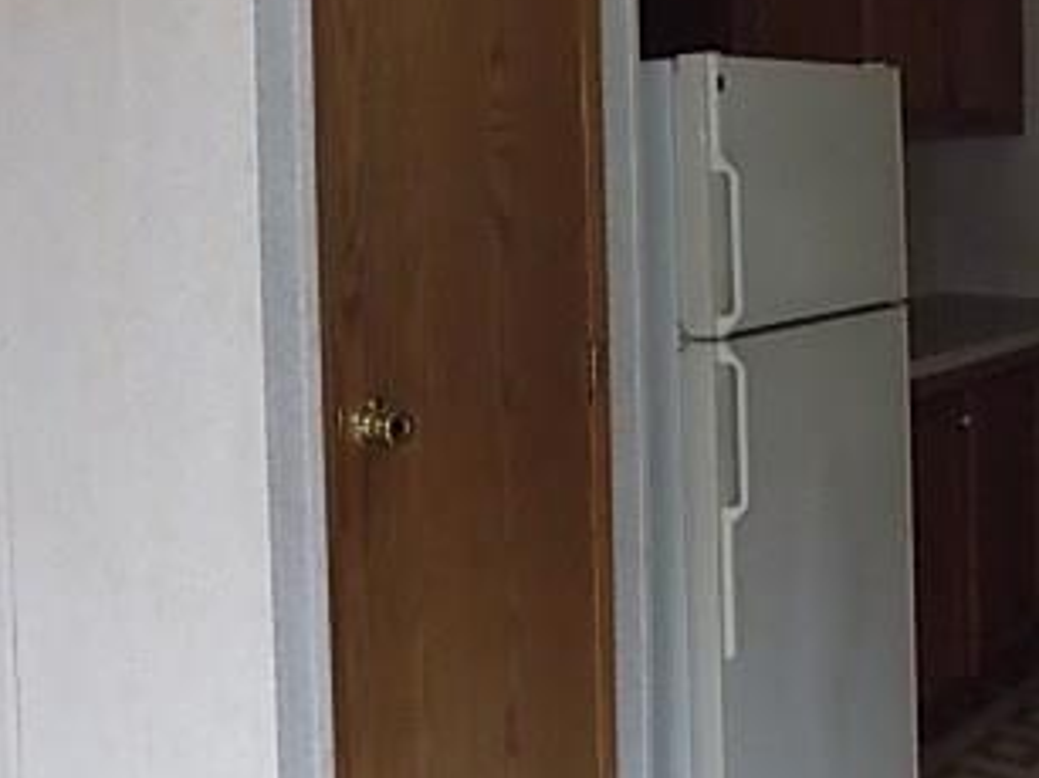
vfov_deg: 29.6
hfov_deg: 39.7
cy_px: 162
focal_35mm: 48
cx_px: 531
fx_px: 1440
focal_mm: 4
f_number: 3.1
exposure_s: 1/800
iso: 800
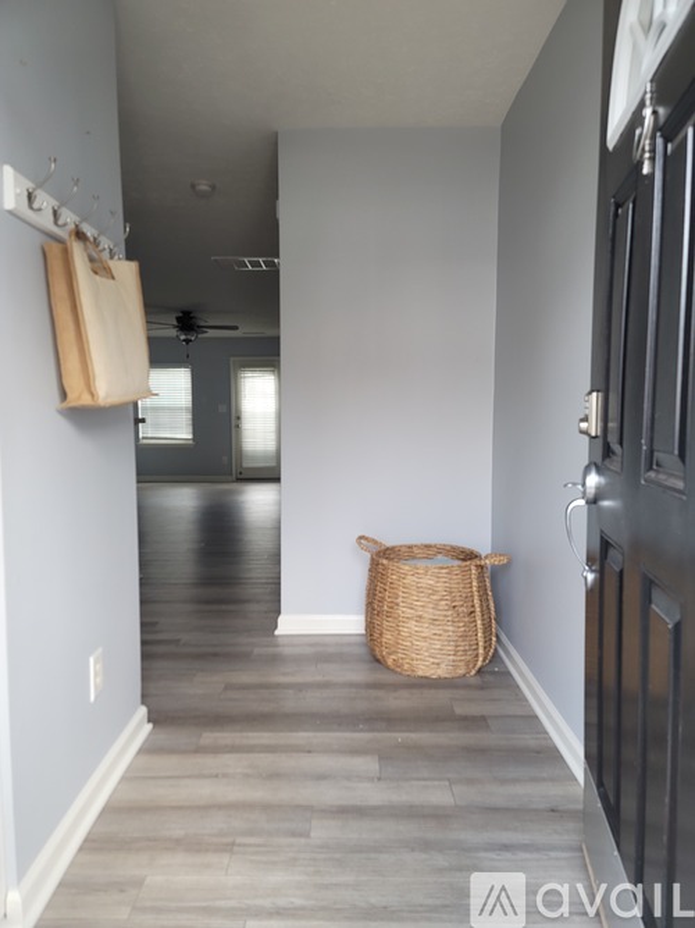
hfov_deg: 54.9
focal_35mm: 25
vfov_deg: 69.4
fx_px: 669
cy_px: 464
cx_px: 348
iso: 160
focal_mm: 7
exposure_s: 1/120
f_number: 1.8
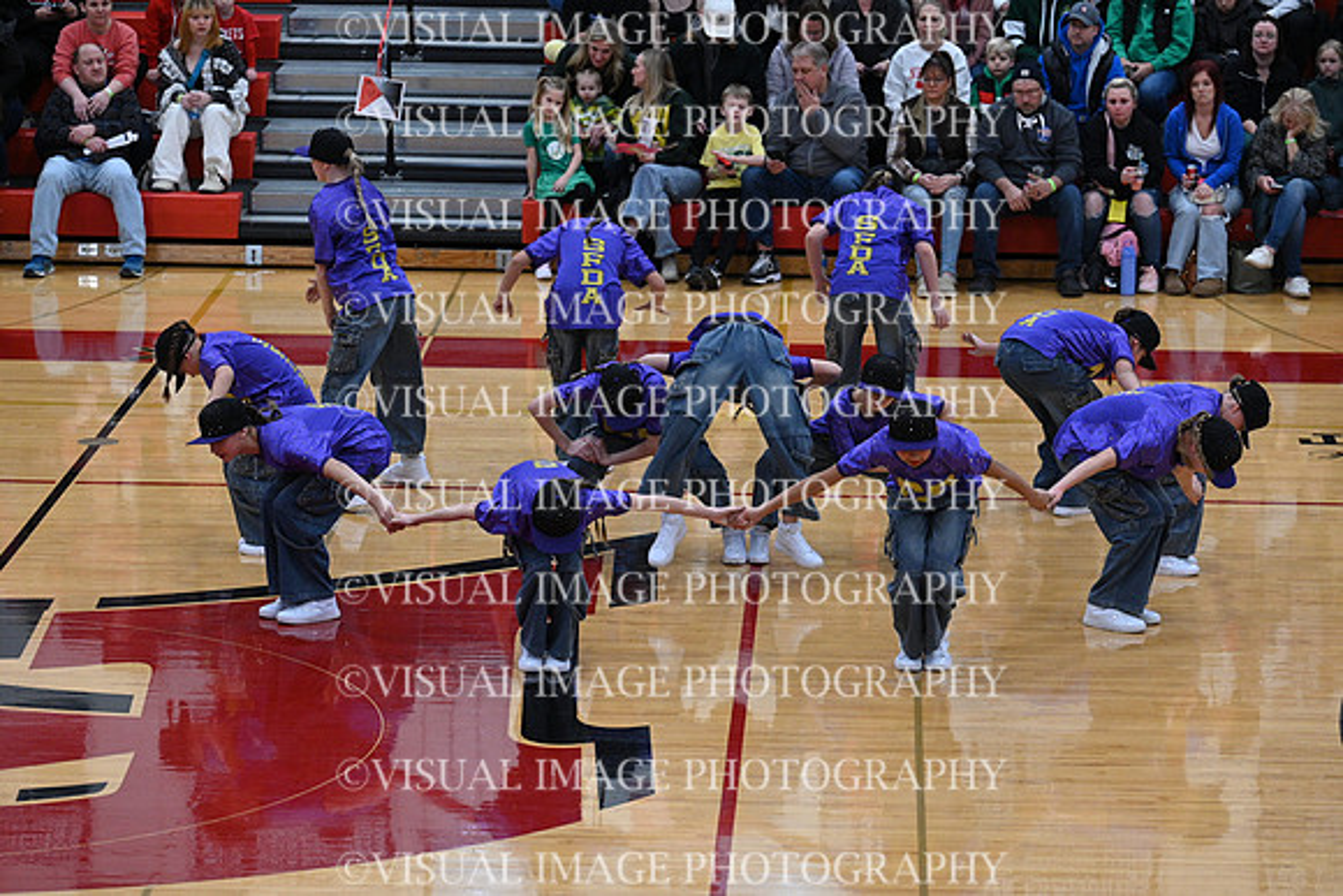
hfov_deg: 15.2
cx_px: 672
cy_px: 448
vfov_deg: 10.2
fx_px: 5037
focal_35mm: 135
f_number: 4
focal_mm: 135
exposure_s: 1/400
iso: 4000
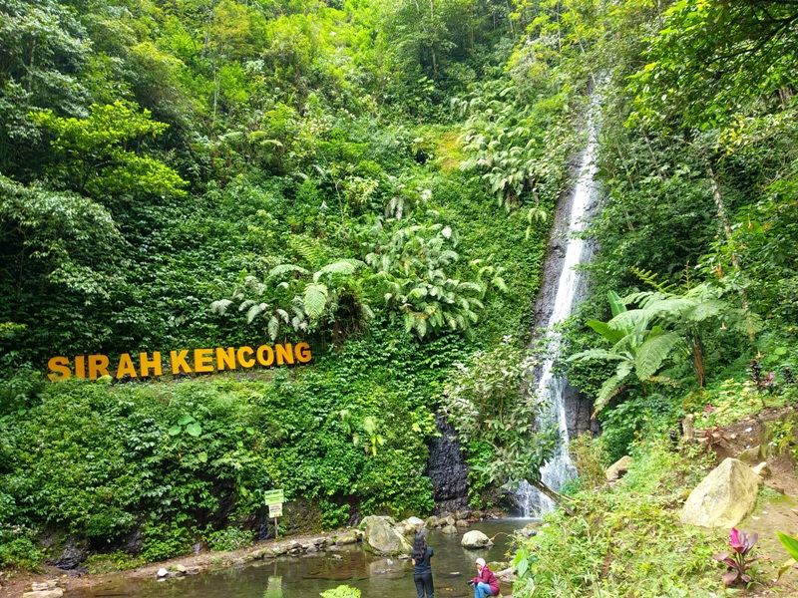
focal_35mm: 26
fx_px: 599
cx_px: 399
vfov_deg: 53.1
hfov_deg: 67.3
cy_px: 299
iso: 160
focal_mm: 3.81
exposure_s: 1/50
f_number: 2.2
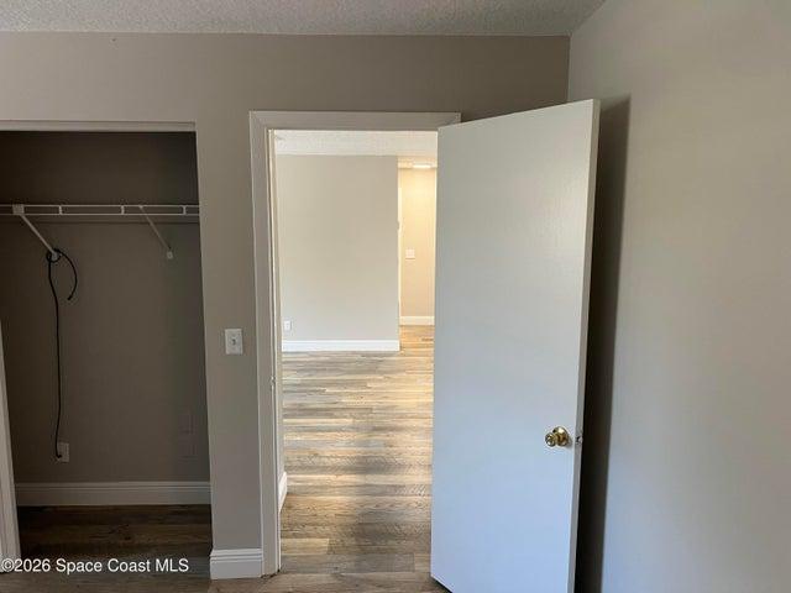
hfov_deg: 67.3
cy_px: 296
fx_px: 594
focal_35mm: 26
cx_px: 396
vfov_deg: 53.1
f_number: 1.5
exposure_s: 1/60
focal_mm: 5.7
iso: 160
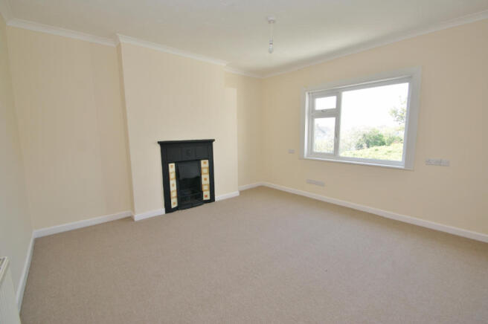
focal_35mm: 15
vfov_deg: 77.2
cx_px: 244
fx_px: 203
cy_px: 162
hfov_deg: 100.4
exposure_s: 1/50
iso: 100
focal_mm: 10
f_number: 5
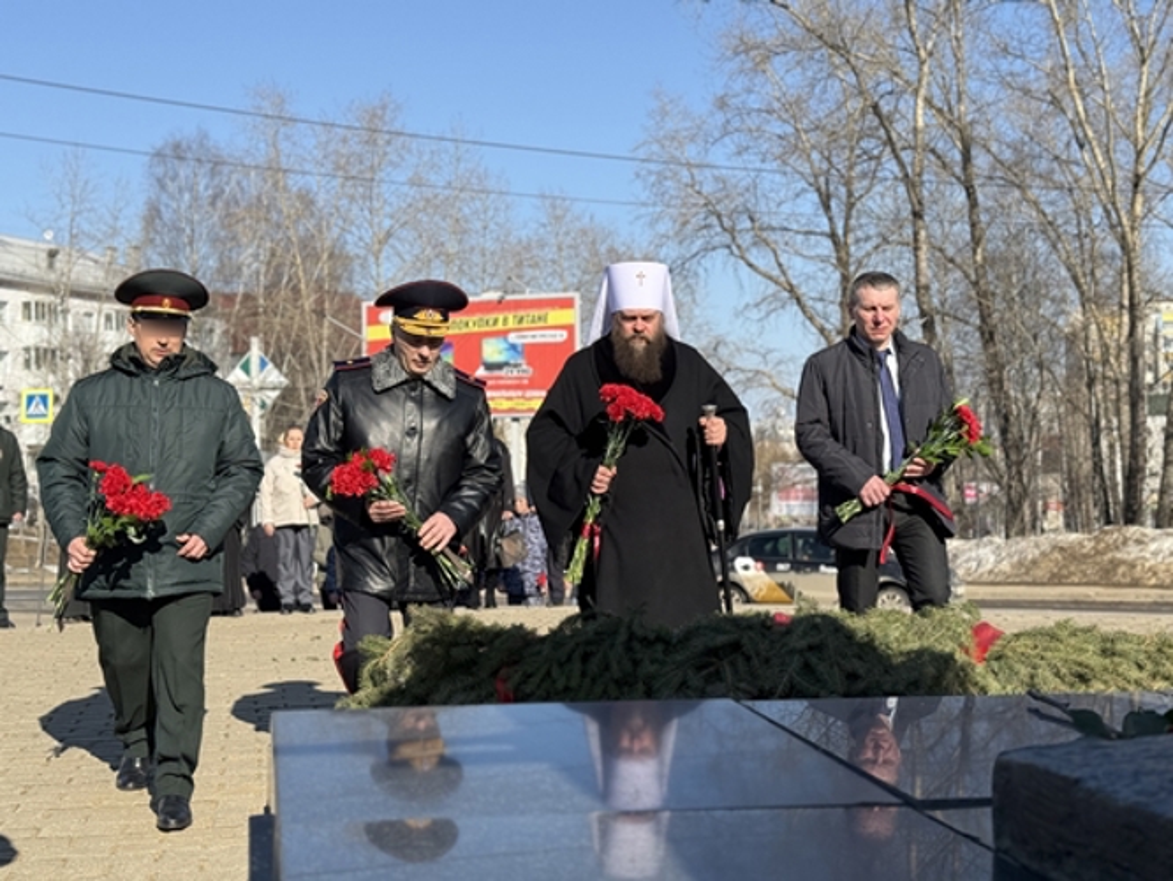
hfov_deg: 39.6
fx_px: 1627
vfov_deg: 30.3
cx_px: 586
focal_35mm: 48
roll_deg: +1.0
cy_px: 440
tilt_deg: +0.7
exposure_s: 1/6024
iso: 80
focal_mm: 6.76
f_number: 1.78
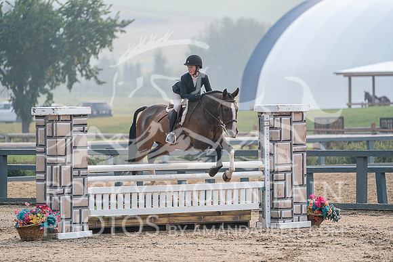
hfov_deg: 5.8
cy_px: 131
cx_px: 196
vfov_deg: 3.8
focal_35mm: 358
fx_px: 3909
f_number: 5.6
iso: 500
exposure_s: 1/1000
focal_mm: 358
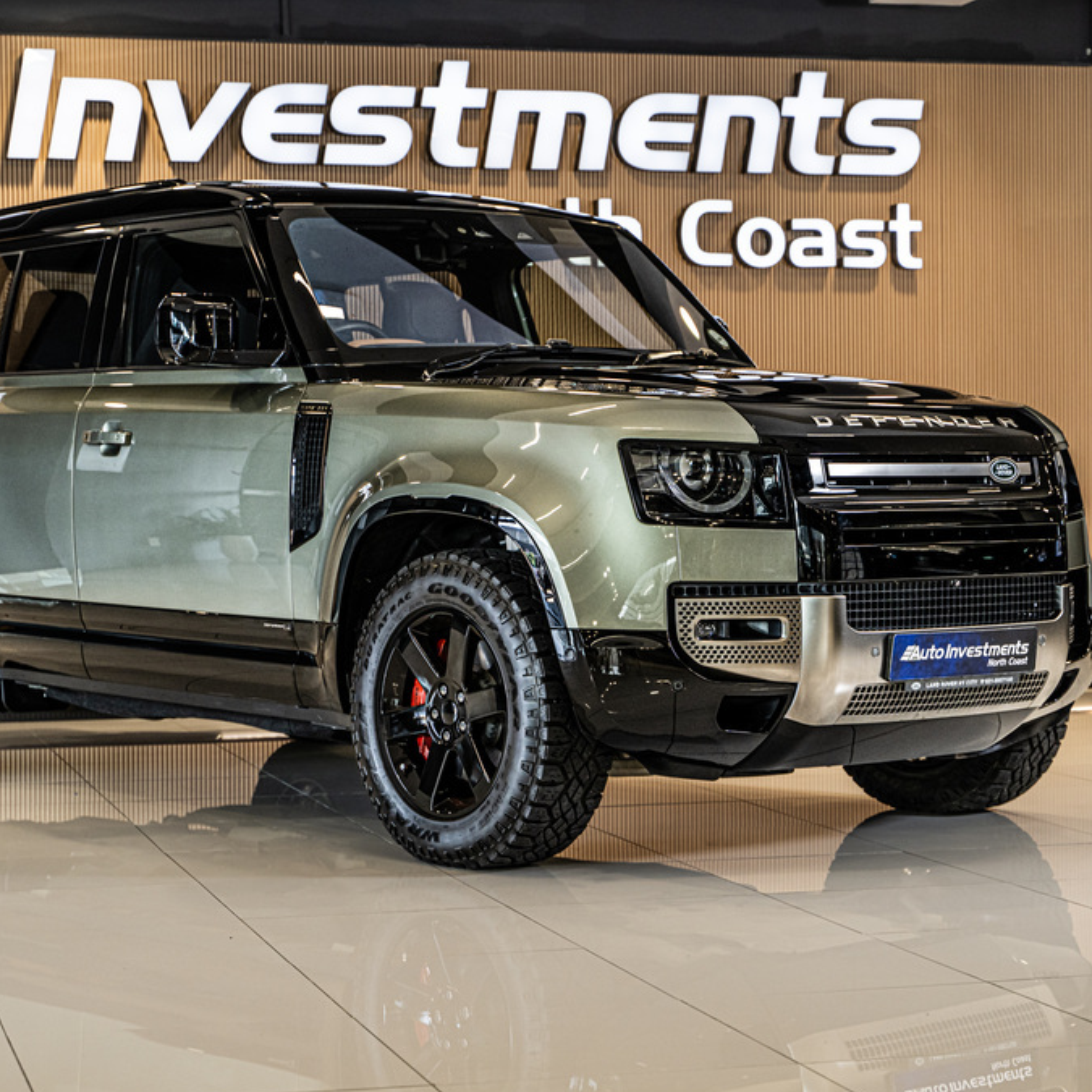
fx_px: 2712
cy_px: 550
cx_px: 472
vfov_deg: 22.8
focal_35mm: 76
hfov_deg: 22.7
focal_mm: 59
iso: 500
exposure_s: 1/160
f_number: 4
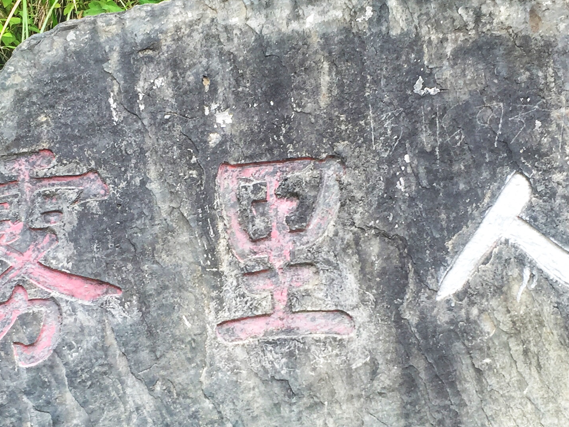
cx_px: 264
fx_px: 1085
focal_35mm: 66
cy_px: 310
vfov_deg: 22.1
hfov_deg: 29.4
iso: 32
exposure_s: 1/231
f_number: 2.2
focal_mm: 4.15
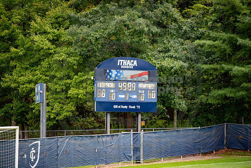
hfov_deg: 10.2
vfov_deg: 6.8
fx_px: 1408
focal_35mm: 202
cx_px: 126
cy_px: 84
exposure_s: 1/500
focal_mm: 200
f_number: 2.8
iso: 320
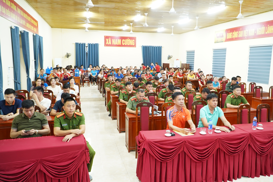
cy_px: 91
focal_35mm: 27
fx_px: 205
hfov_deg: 67.4
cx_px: 136
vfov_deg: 47.9
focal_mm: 18
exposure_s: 1/30
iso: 1600
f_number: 4
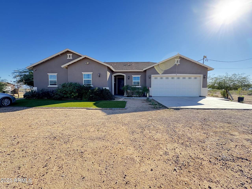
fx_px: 102
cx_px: 126
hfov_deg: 102.1
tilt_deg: -3.4
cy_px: 94
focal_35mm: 14
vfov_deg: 85.7
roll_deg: +0.0
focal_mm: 2.22
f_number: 2.2
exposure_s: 1/320
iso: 64
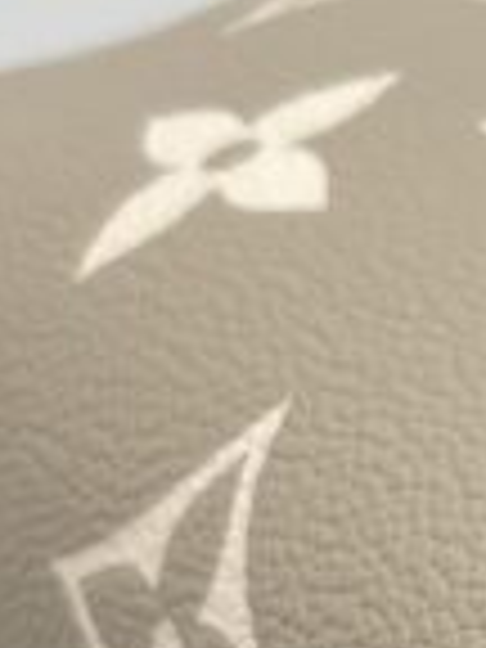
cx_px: 1071
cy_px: 860
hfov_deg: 7.6
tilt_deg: -24.1
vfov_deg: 10.4
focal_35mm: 185
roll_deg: +1.2
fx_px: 3463
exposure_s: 1/108
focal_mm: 5.7
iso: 32
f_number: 1.5
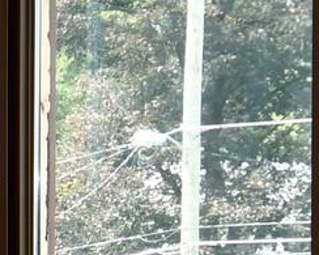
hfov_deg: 11.4
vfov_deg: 10.7
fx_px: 1340
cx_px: -435
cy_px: 292
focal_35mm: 142
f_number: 5.6
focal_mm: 12
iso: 200
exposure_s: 1/125
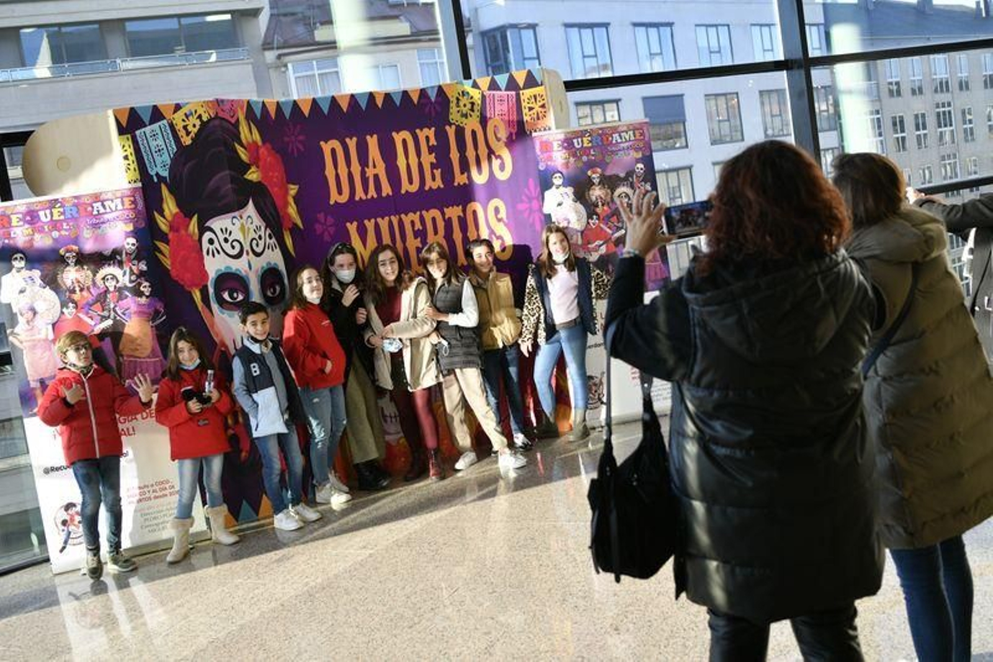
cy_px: 331
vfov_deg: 37.8
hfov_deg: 54.4
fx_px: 965
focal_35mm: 35
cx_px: 496
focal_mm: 35
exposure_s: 1/250
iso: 200
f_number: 4
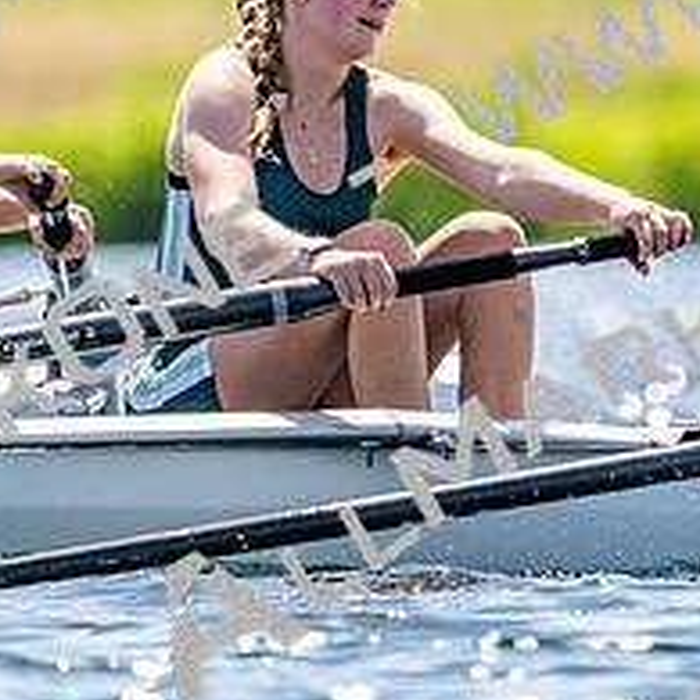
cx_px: 890
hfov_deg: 1.2
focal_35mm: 1518
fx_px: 34729
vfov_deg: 1.2
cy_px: 154
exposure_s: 1/2500
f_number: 4.5
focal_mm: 400
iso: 250
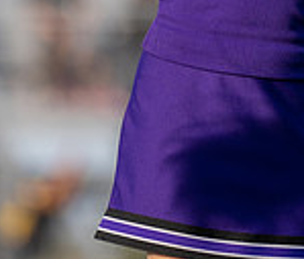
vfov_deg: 1.8
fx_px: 8308
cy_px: -103
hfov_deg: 2.1
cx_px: 257
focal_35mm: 900
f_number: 2.8
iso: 100
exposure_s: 1/1000
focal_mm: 200
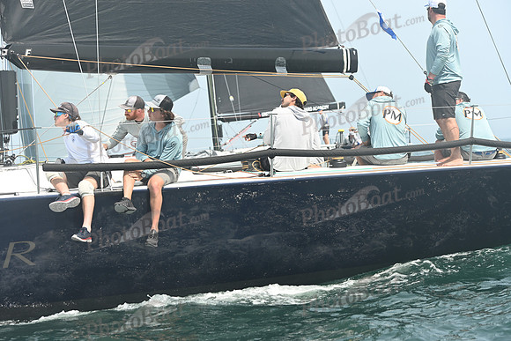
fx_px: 1349
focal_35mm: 95
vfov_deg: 14.4
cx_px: 256
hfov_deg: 21.5
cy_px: 170
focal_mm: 95
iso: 320
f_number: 5
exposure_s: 1/1250
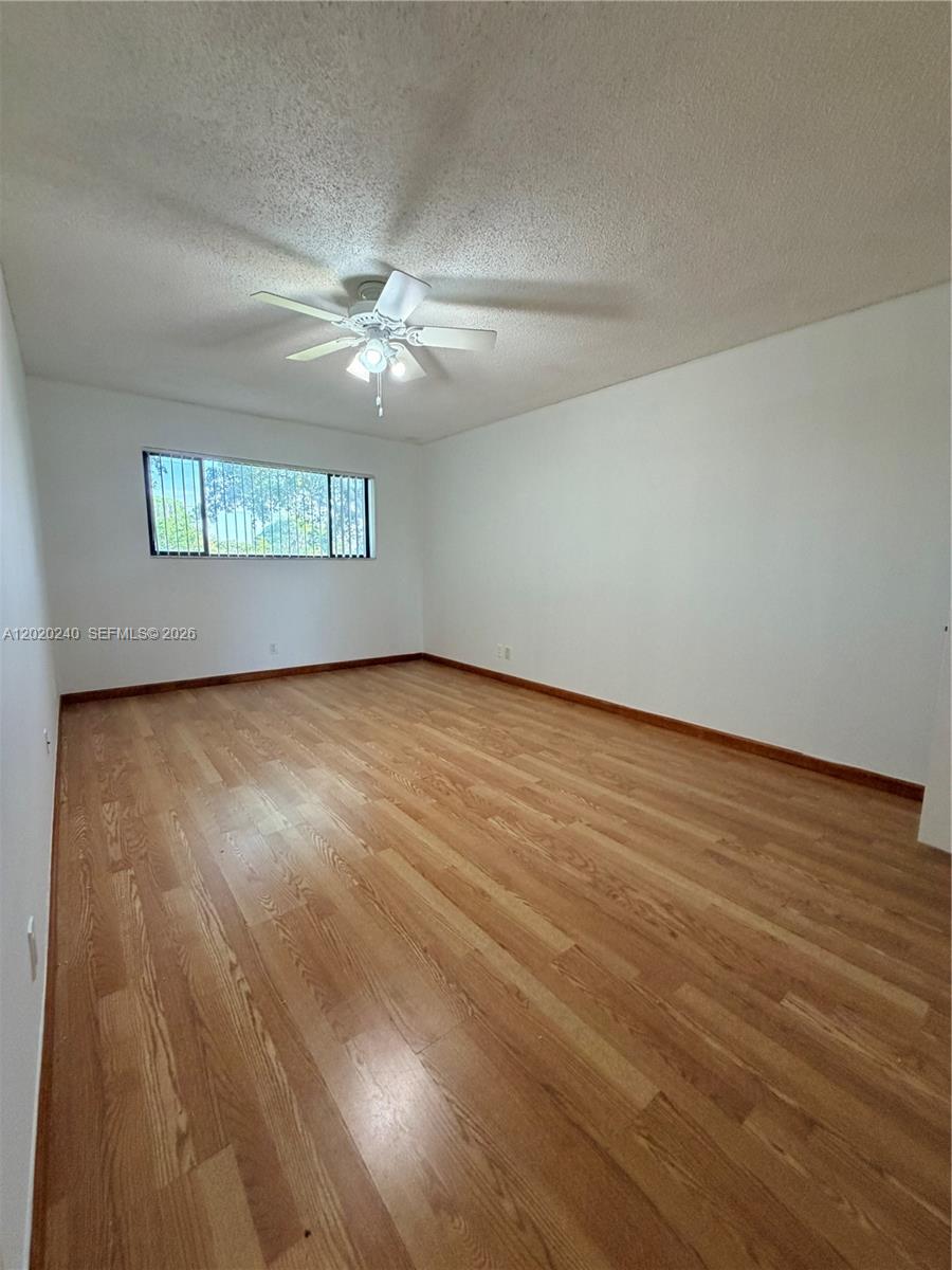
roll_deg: -1.6
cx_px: 476
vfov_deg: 102.1
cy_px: 635
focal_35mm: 14
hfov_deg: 85.7
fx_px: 513
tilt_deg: -8.9
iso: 250
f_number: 2.2
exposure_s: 1/60
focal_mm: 2.22
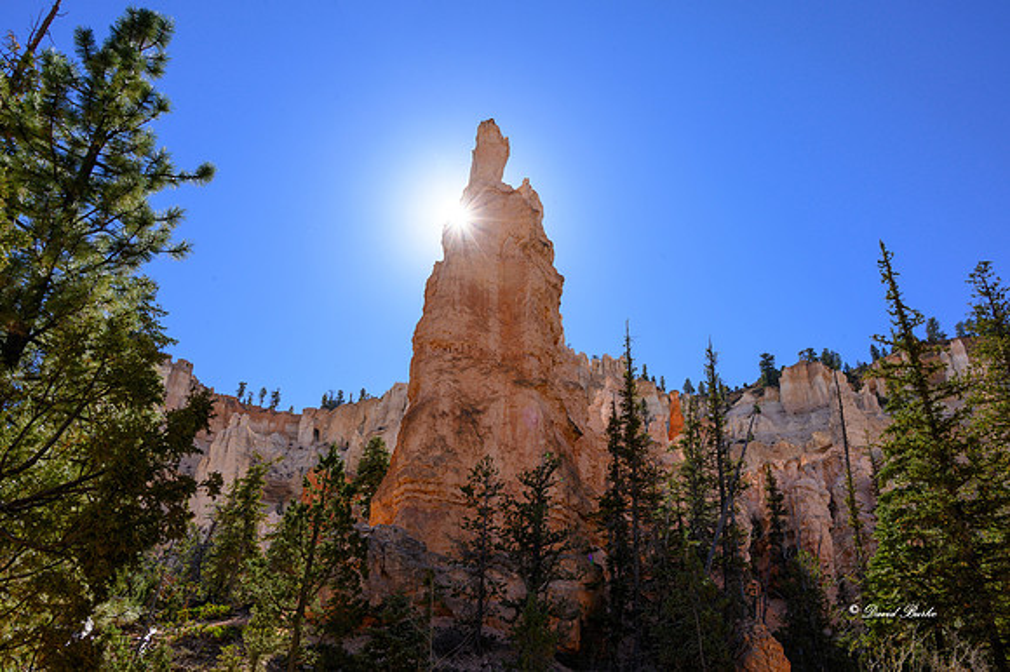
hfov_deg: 61.1
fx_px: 855
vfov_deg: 42.9
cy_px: 336
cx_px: 505
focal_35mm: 30
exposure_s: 1/100
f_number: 16
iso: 100
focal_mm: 30.5
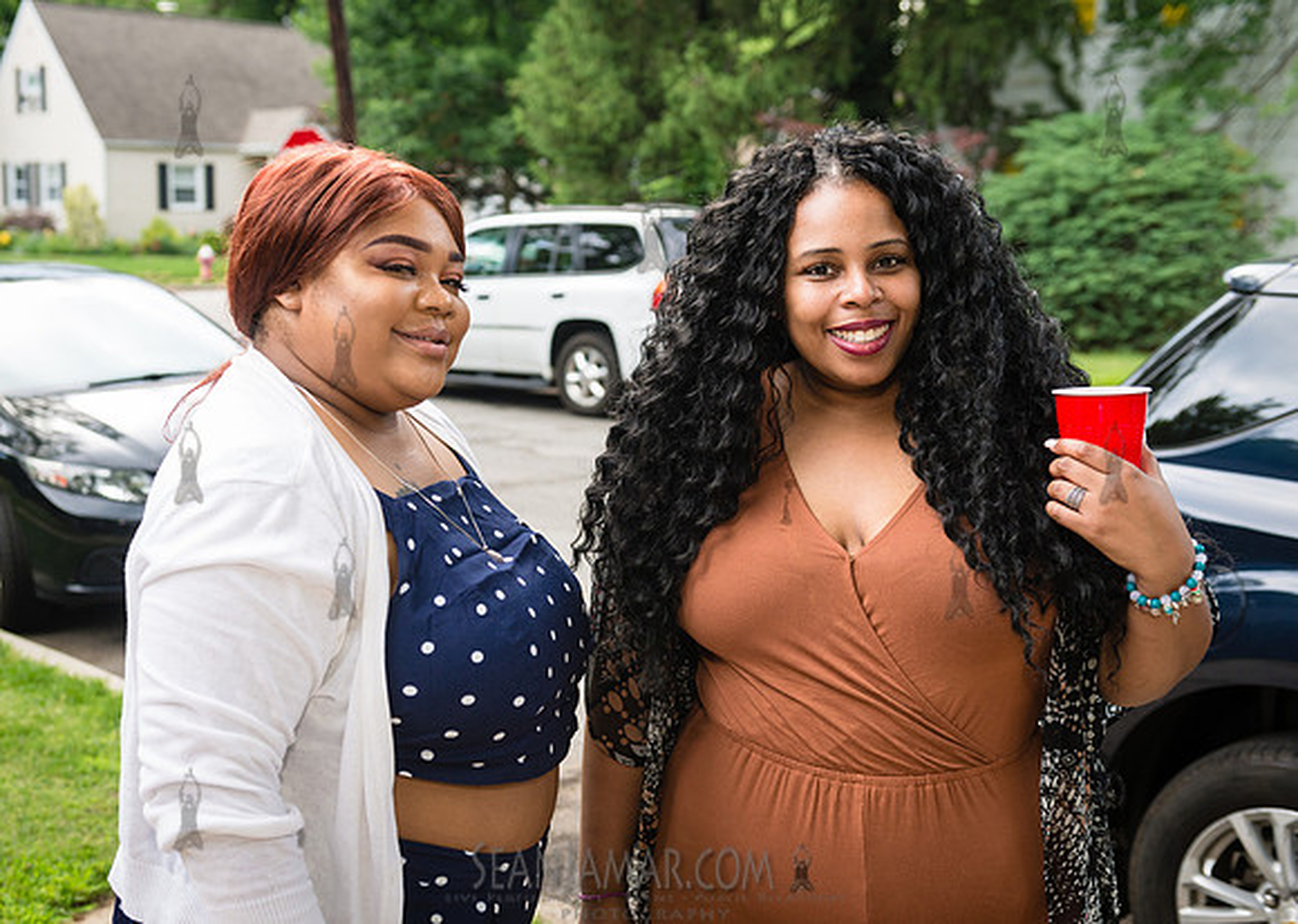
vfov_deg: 31.6
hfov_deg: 43.3
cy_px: 489
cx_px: 564
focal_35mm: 44
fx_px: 1631
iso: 800
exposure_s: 1/400
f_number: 4
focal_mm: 40
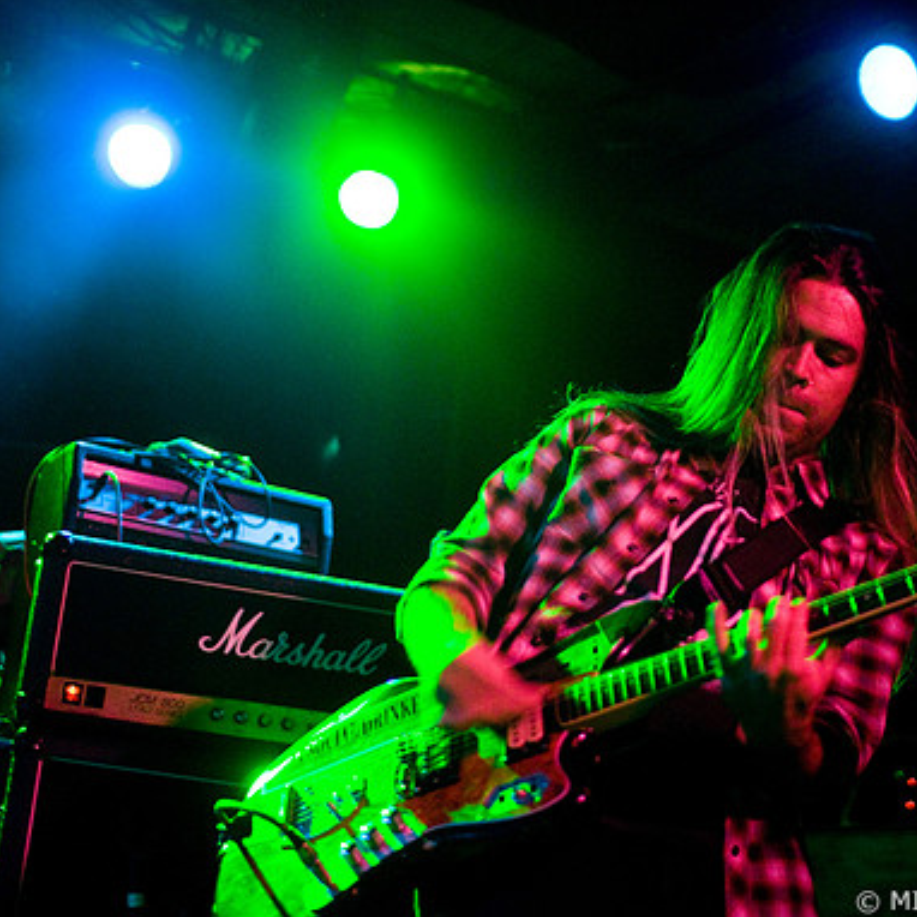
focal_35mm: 58
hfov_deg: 29.1
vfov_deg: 29.6
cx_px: 691
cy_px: 460
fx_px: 1738
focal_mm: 30
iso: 1000
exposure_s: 1/80
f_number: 1.6
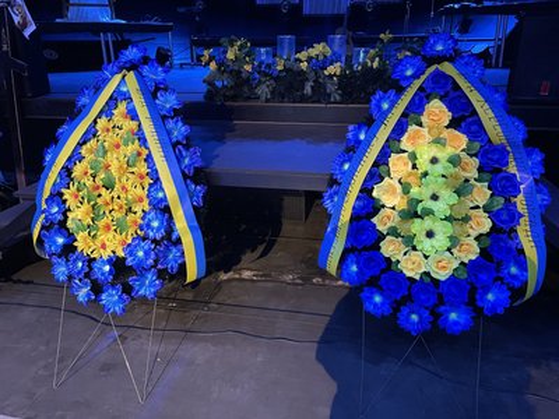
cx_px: 280
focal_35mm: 26
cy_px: 210
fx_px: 420
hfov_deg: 67.3
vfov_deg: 53.1
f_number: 1.6
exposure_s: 1/30
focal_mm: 4.2
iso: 640
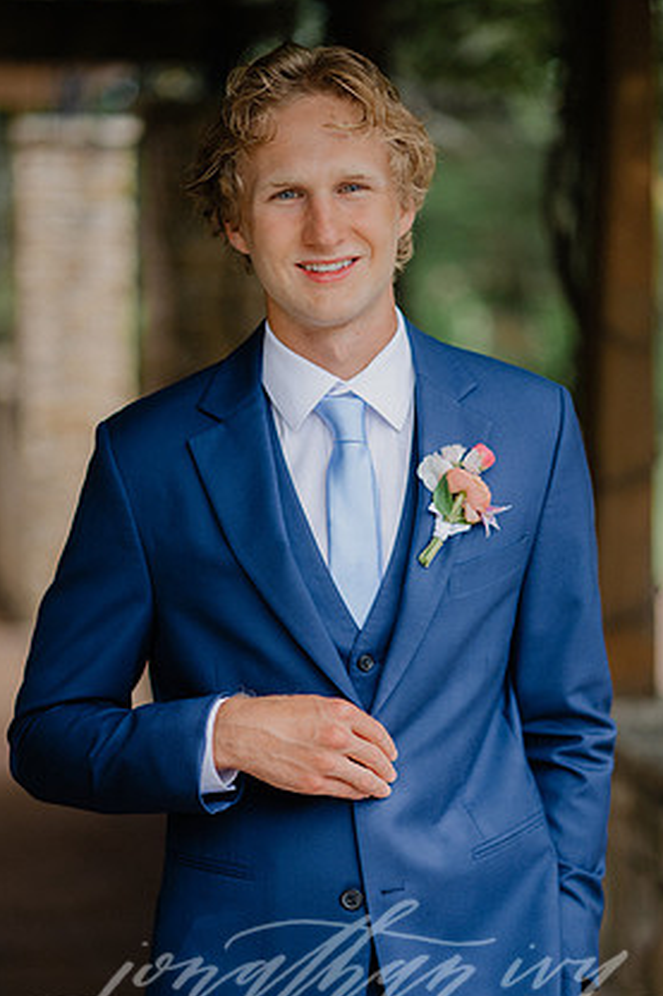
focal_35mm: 92
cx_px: 347
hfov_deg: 14.9
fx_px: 2543
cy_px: 529
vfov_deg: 22.1
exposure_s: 1/2000
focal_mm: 85
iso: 200
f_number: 2
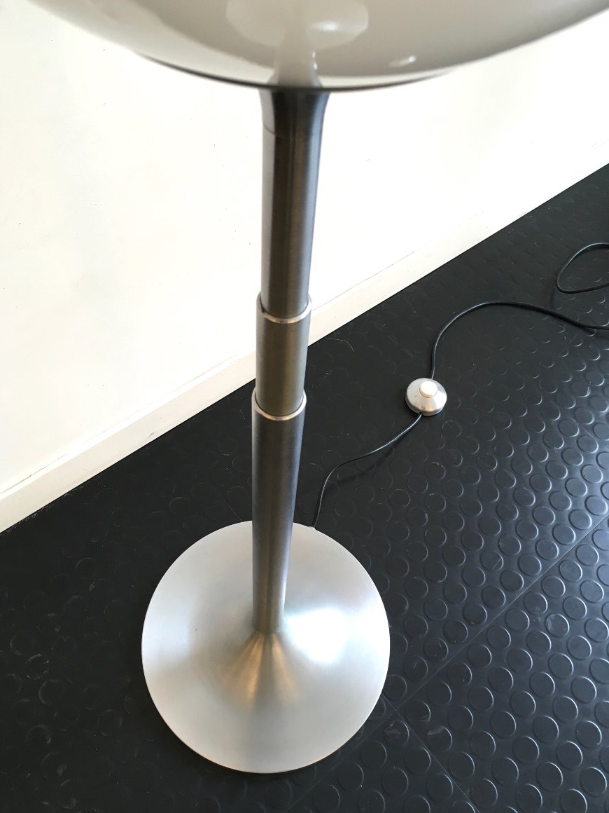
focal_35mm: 30
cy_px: 400
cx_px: 295
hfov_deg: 46.8
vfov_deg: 60.0
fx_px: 704
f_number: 2.2
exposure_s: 1/33
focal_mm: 4.15
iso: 32
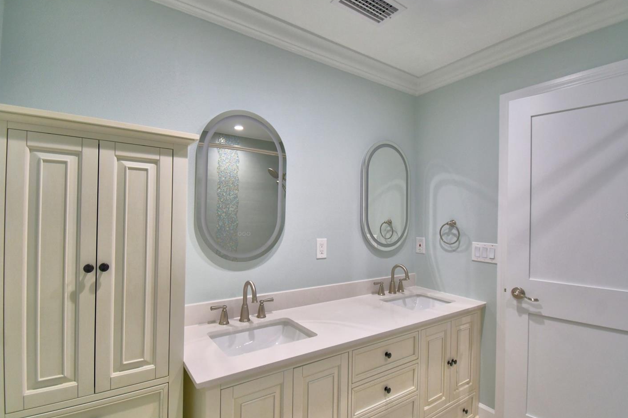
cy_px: 216
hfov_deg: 93.3
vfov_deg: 70.4
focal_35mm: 17
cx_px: 310
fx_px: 297
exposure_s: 1/80
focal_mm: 10
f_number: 4.5
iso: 400
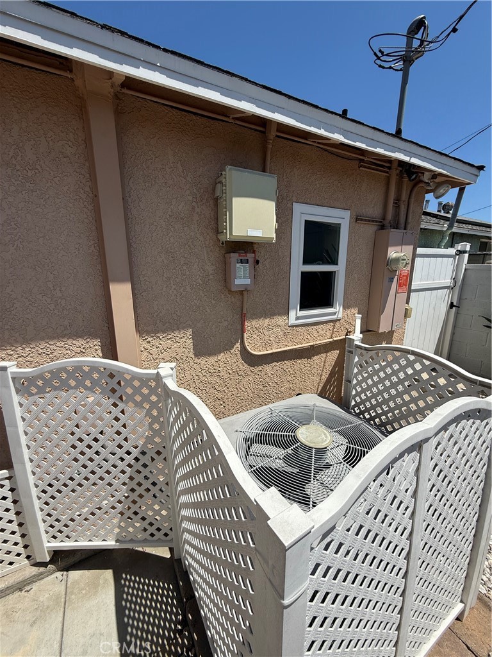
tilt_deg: -11.4
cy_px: 328
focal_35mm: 14
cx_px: 246
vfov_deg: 102.1
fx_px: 265
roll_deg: +0.0
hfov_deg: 85.7
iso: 50
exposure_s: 1/2717
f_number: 2.2
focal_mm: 2.22
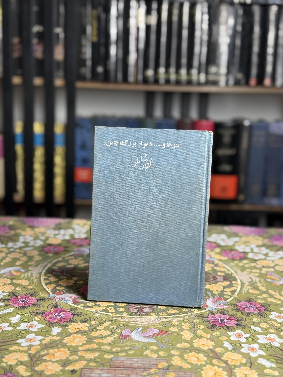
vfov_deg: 39.7
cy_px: 188
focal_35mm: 48
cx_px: 142
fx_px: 523
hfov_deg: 30.3
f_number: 1.78
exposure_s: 1/100
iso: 125
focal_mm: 6.76
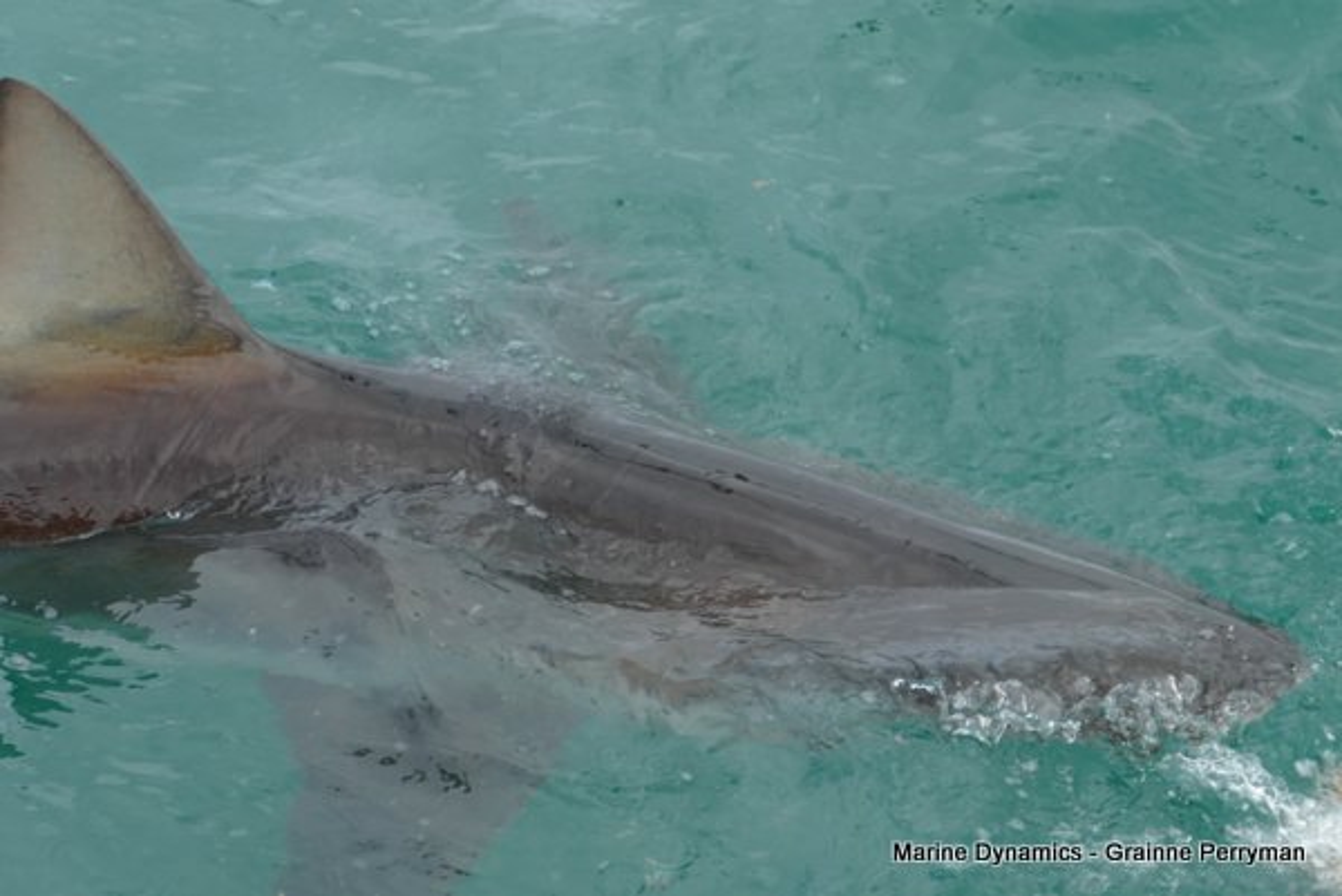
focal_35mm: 112
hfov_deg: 18.2
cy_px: 448
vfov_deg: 12.3
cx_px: 671
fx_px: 4178
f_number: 3.9
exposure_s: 1/640
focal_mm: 40.84
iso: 125
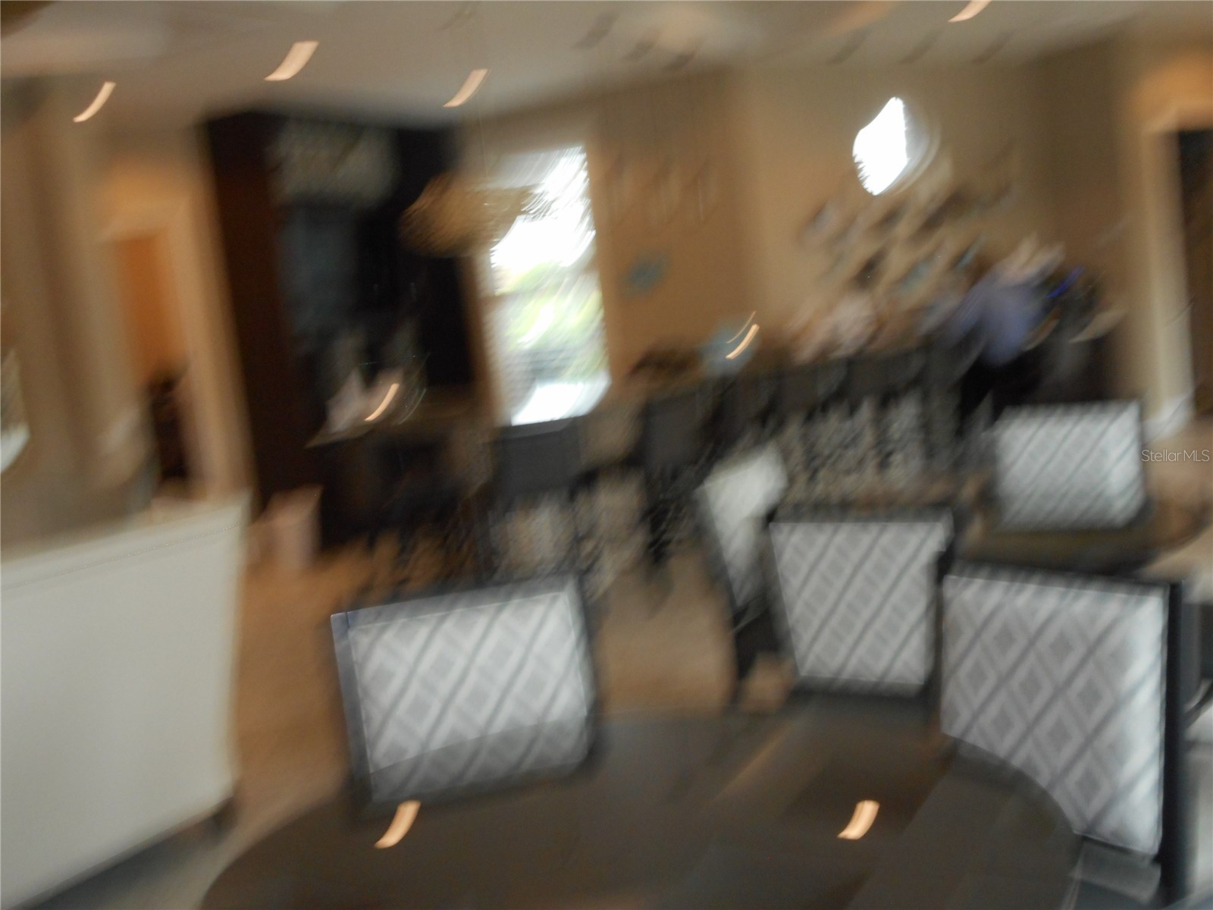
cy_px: 455
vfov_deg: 36.8
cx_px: 606
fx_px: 1367
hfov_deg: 47.9
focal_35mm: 39
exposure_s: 1/30
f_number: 4.5
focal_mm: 6.9
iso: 320
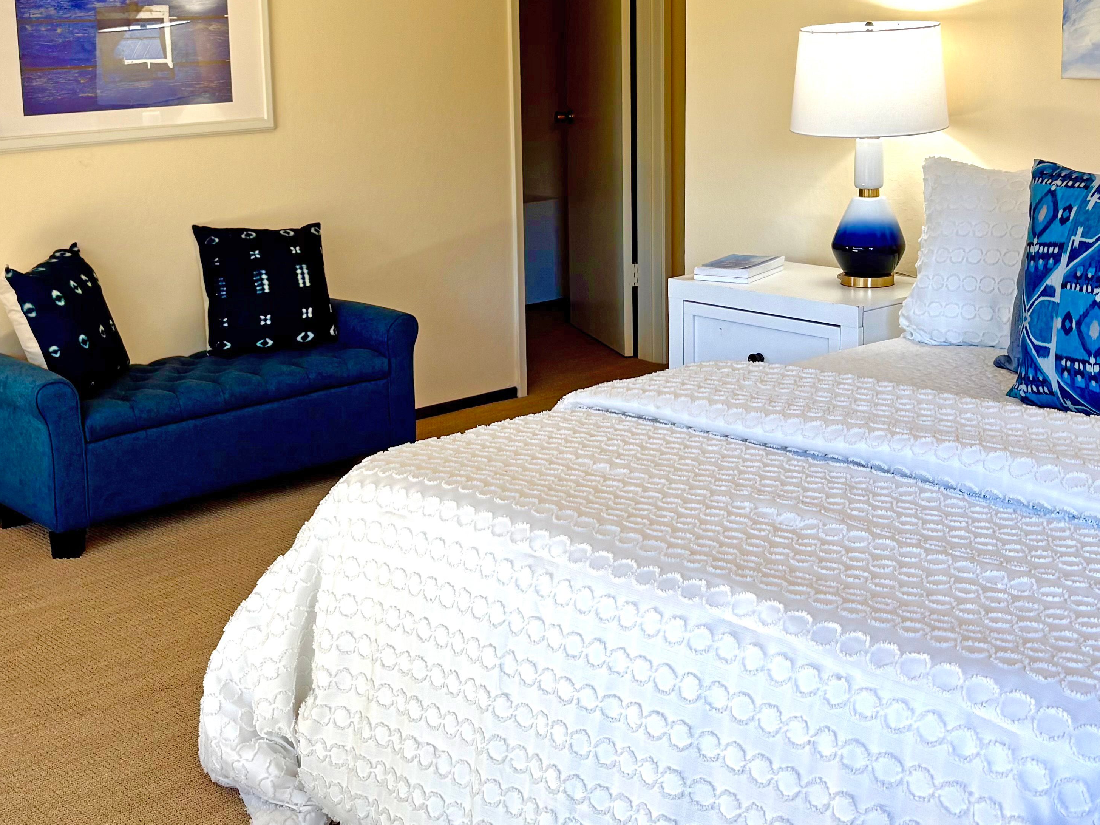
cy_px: 273
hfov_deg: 37.3
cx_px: 410
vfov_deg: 28.4
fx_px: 1621
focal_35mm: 51
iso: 40
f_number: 1.6
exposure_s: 1/120
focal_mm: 5.96
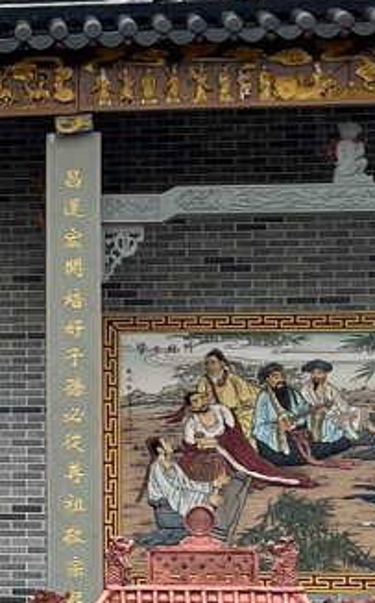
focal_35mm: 127
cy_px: 431
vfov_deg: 16.4
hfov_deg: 9.8
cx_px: -306
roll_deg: -1.0
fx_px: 2082
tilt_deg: +6.0
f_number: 1.6
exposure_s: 1/821
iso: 50
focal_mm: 5.1
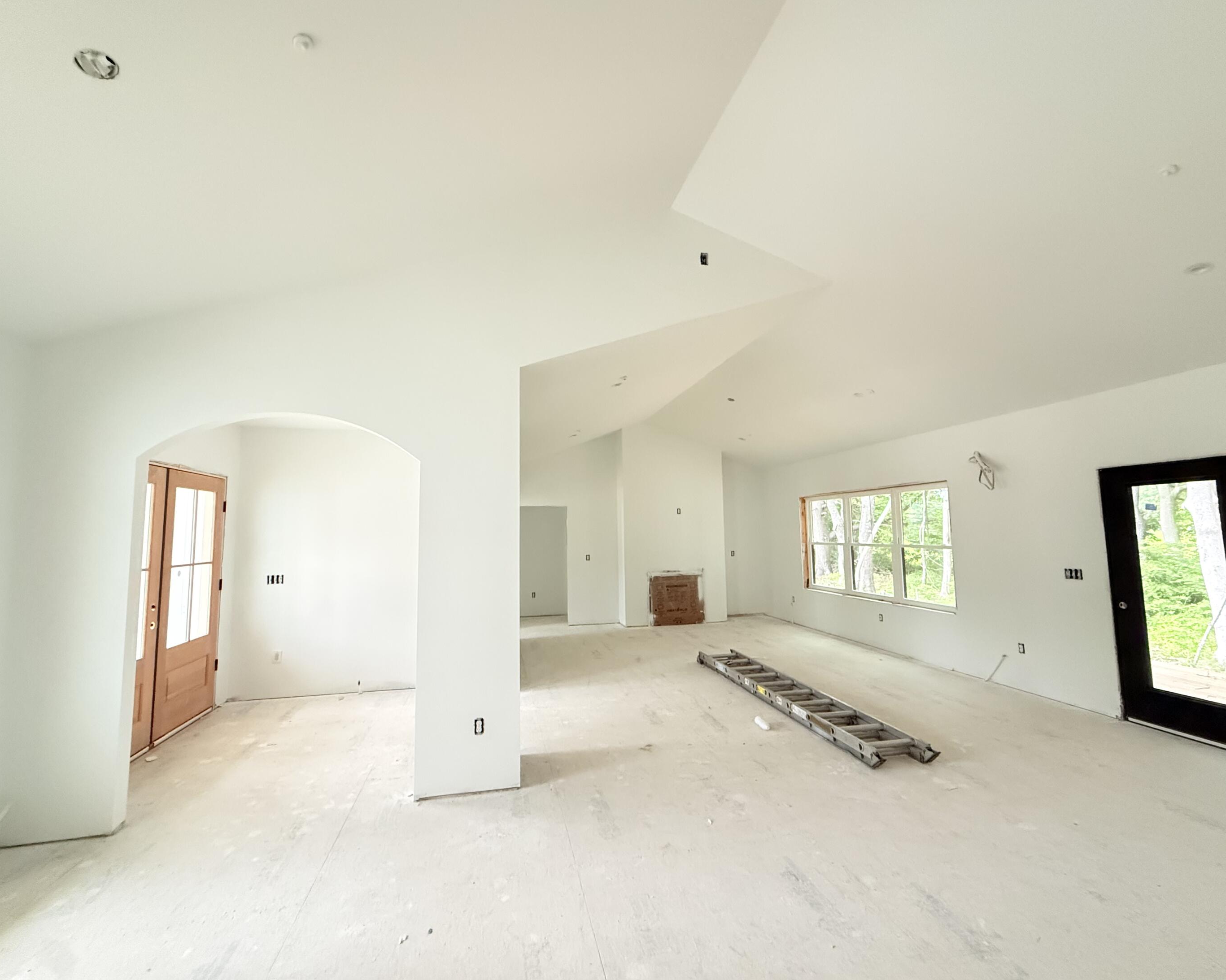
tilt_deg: +6.6
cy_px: 481
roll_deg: +1.2
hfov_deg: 96.8
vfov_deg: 84.0
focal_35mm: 15
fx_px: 544
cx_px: 613
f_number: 2.2
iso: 640
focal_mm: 2.22
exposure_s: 1/60
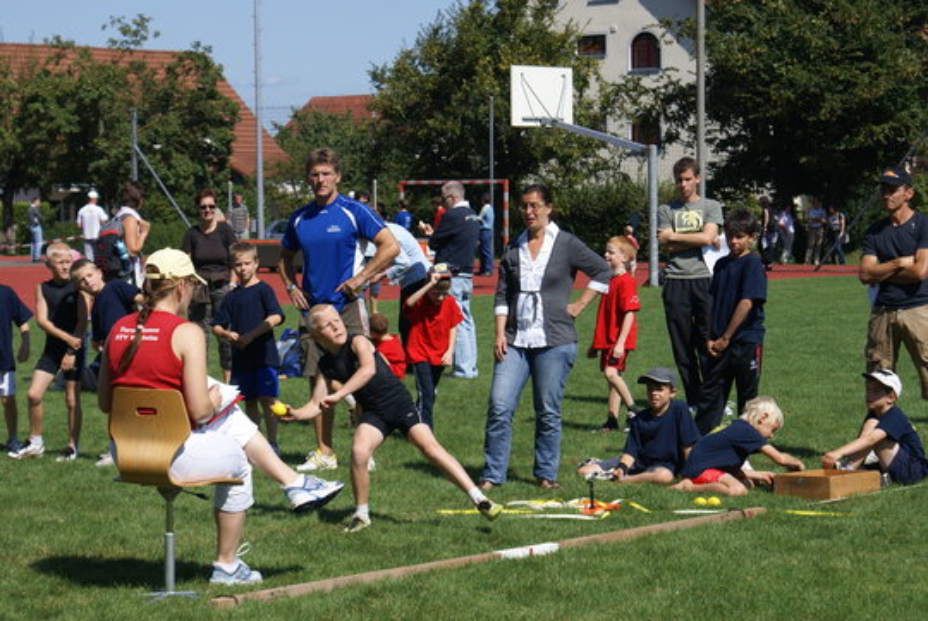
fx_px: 2709
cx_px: 464
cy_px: 310
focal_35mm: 105
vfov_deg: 13.1
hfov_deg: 19.4
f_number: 7.1
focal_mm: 70
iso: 100
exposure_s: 1/400
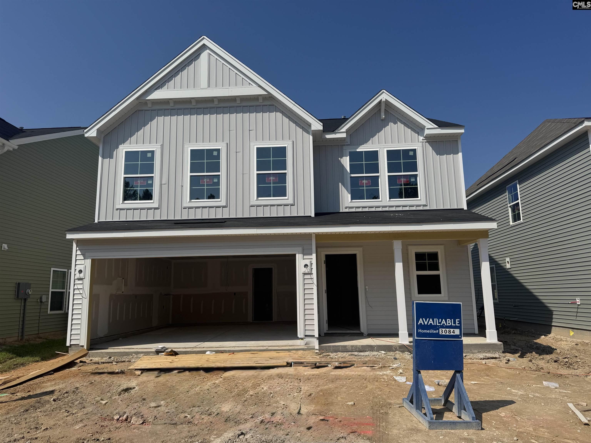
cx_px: 296
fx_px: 410
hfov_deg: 71.6
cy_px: 222
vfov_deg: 56.8
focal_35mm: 24
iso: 80
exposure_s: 1/9009
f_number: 1.78
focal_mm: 6.76
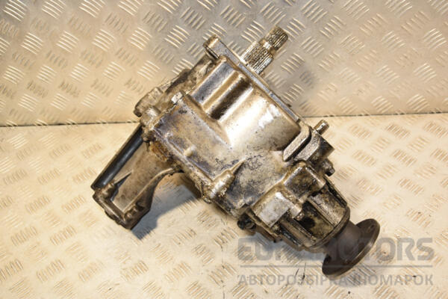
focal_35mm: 39
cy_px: 150
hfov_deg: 49.6
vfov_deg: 34.2
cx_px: 224
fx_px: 485
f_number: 5.6
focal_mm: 26
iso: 800
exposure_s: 1/200
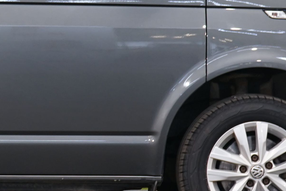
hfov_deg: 7.1
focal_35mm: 285
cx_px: -159
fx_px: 2264
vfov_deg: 4.8
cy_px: 40
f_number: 5.6
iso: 400
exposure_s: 1/20
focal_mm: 57
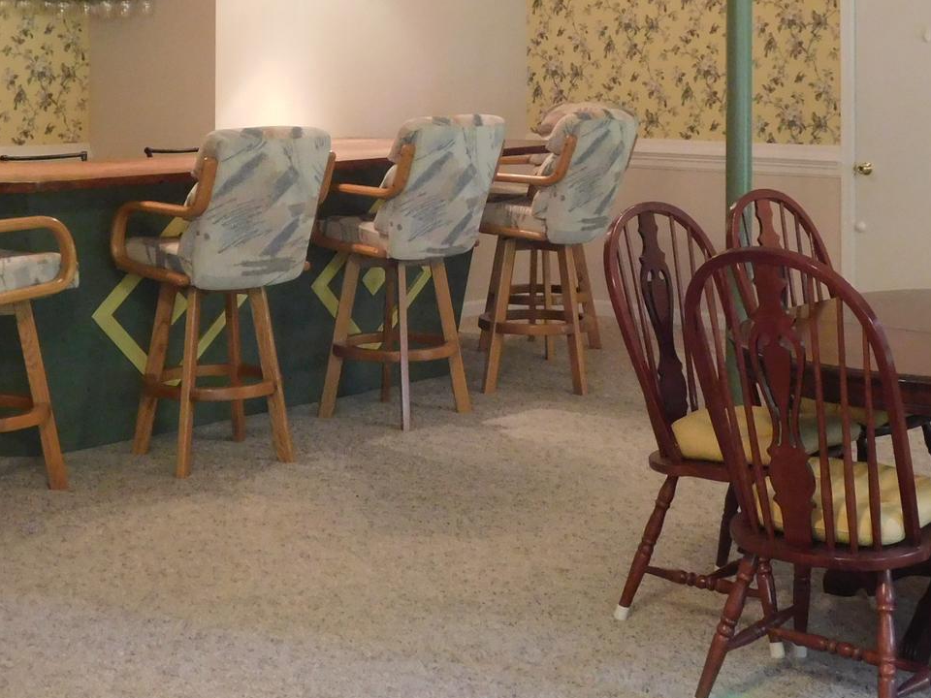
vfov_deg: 22.4
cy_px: 77
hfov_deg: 30.3
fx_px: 1721
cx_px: 464
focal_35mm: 64
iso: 400
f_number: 3.2
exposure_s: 1/13
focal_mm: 5.3
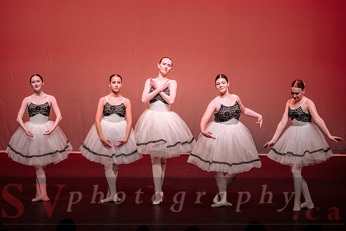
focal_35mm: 137
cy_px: 102
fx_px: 1314
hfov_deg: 15.0
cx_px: 161
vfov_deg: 10.0
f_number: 2.8
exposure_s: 1/500
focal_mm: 122
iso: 1000
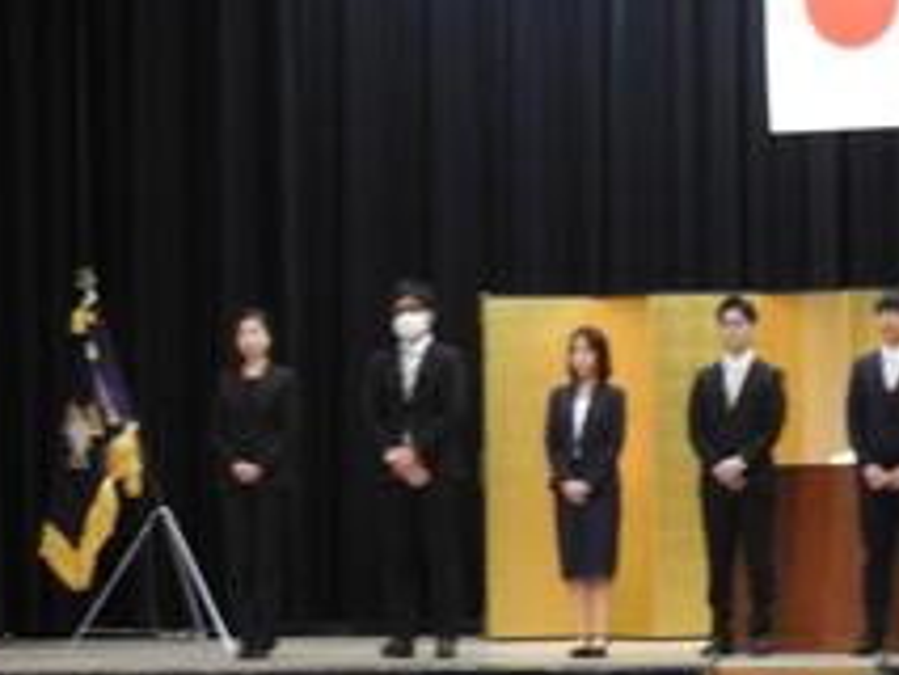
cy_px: 321
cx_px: 781
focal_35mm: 253
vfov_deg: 5.9
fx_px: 6574
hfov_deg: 7.8
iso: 720
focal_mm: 24.2
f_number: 5
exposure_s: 1/15
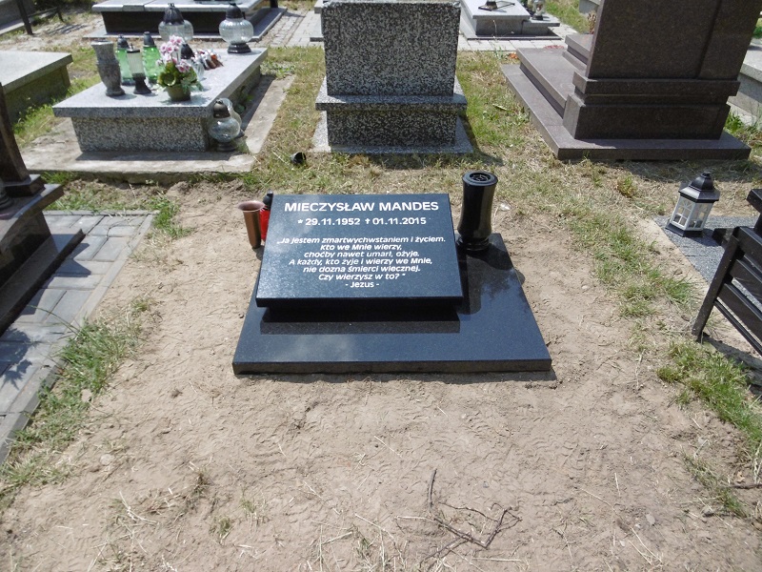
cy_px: 286
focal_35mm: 24
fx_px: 528
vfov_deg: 56.8
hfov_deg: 71.6
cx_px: 381
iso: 100
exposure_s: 1/200
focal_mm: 4.3
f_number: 7.8
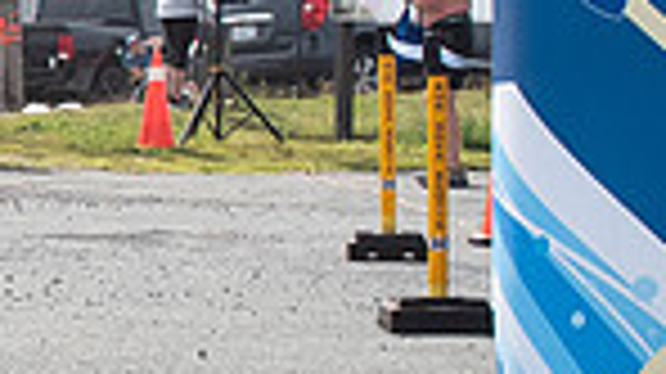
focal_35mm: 237
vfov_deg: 5.1
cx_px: -885
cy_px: 42
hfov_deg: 8.4
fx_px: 4182
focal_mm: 31
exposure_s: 1/3200
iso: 800
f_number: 4
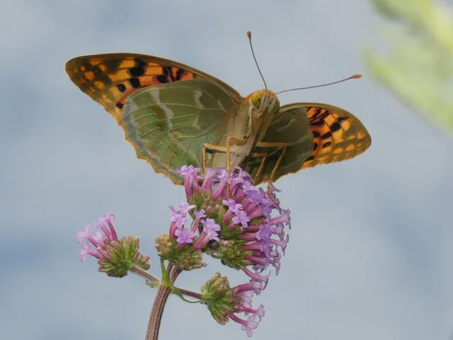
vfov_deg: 9.1
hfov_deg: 12.0
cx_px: 226
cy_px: 170
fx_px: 2146
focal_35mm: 164
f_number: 5.4
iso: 80
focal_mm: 29.5
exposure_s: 1/200
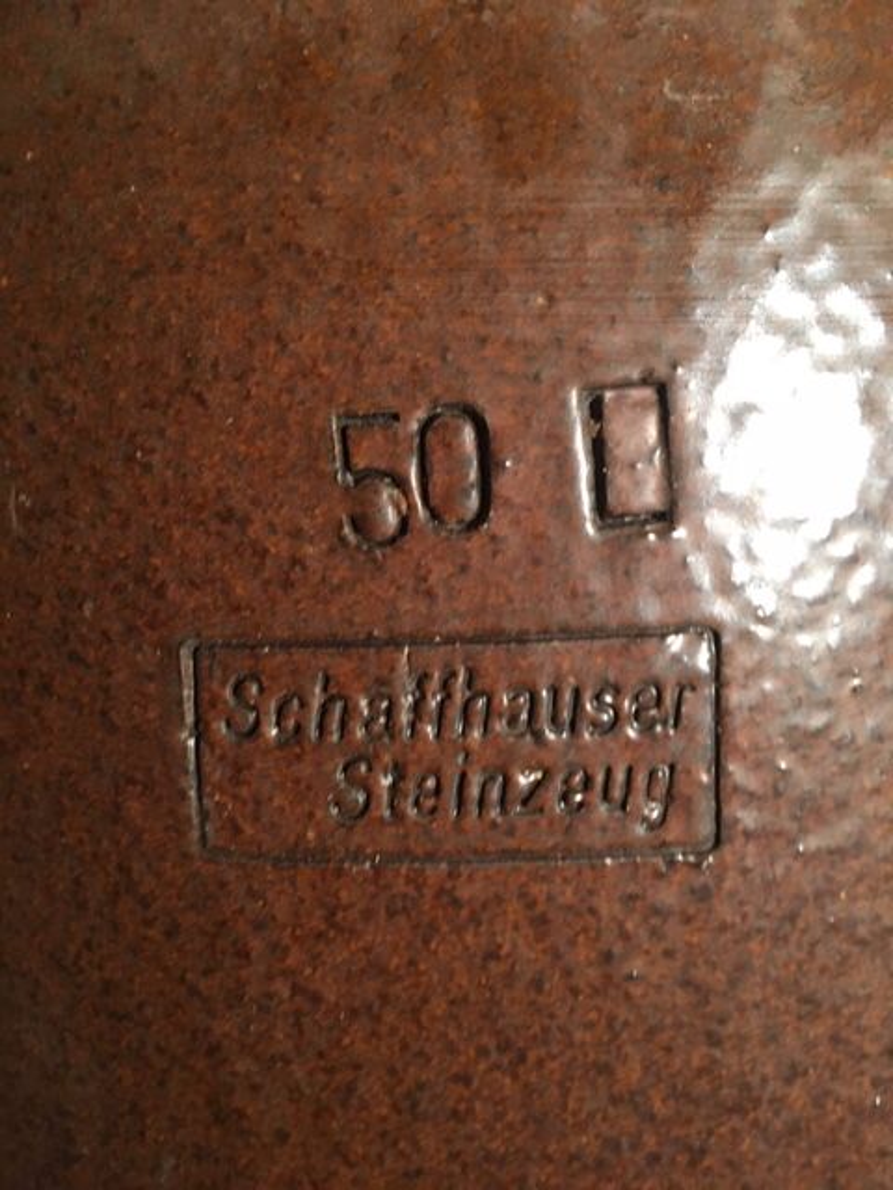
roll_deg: +5.3
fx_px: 997
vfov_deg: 61.7
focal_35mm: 29
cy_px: 595
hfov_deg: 48.2
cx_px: 446
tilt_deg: -7.4
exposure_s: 1/20
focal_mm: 4.15
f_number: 2.2
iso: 200
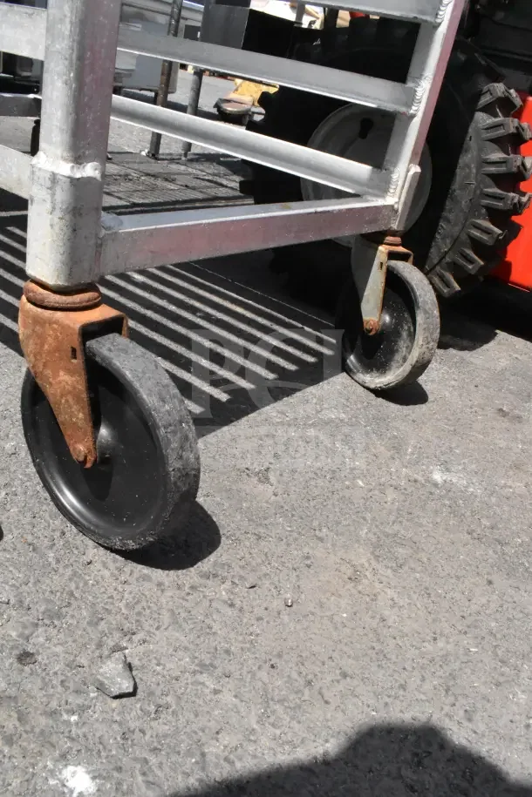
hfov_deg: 43.6
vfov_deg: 61.9
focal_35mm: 30
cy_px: 398
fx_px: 665
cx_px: 266
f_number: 22
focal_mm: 20
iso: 6400
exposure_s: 1/2000
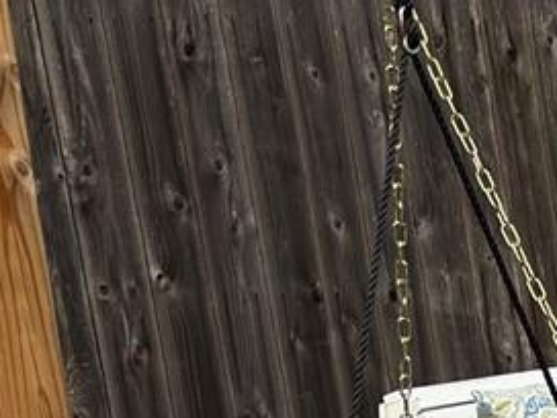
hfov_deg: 8.2
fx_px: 2912
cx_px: 1958
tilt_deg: -7.6
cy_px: 588
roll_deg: +3.5
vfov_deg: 8.1
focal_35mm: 181
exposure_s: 1/1339
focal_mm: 6.76
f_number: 1.78
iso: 64
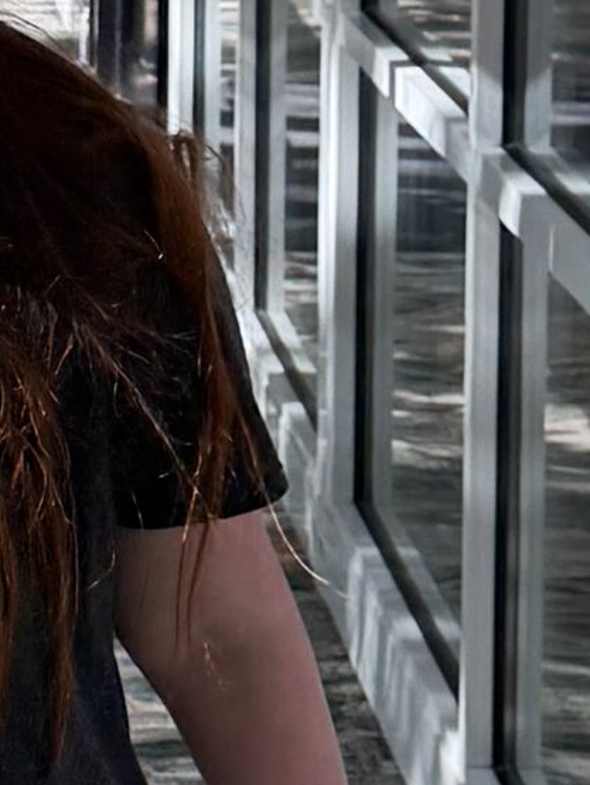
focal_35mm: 177
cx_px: -229
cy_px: 17
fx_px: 4018
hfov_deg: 8.3
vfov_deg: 11.1
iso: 100
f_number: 1.78
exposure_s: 1/757
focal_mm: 6.76
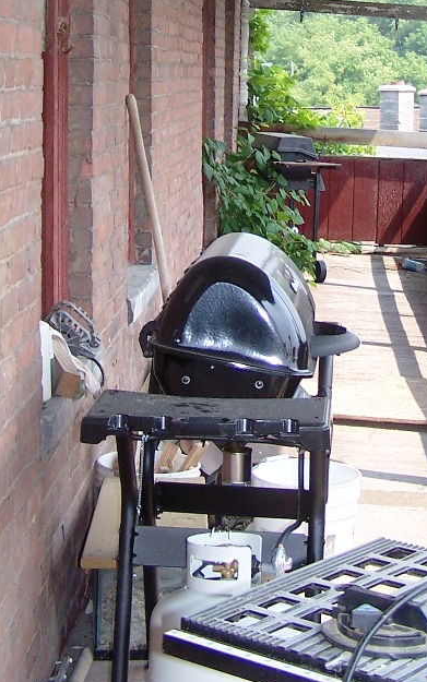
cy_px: 81
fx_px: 1544
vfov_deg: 24.3
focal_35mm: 83
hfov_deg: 15.6
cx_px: 349
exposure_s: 1/500
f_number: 2.8
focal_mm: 6.3
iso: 80
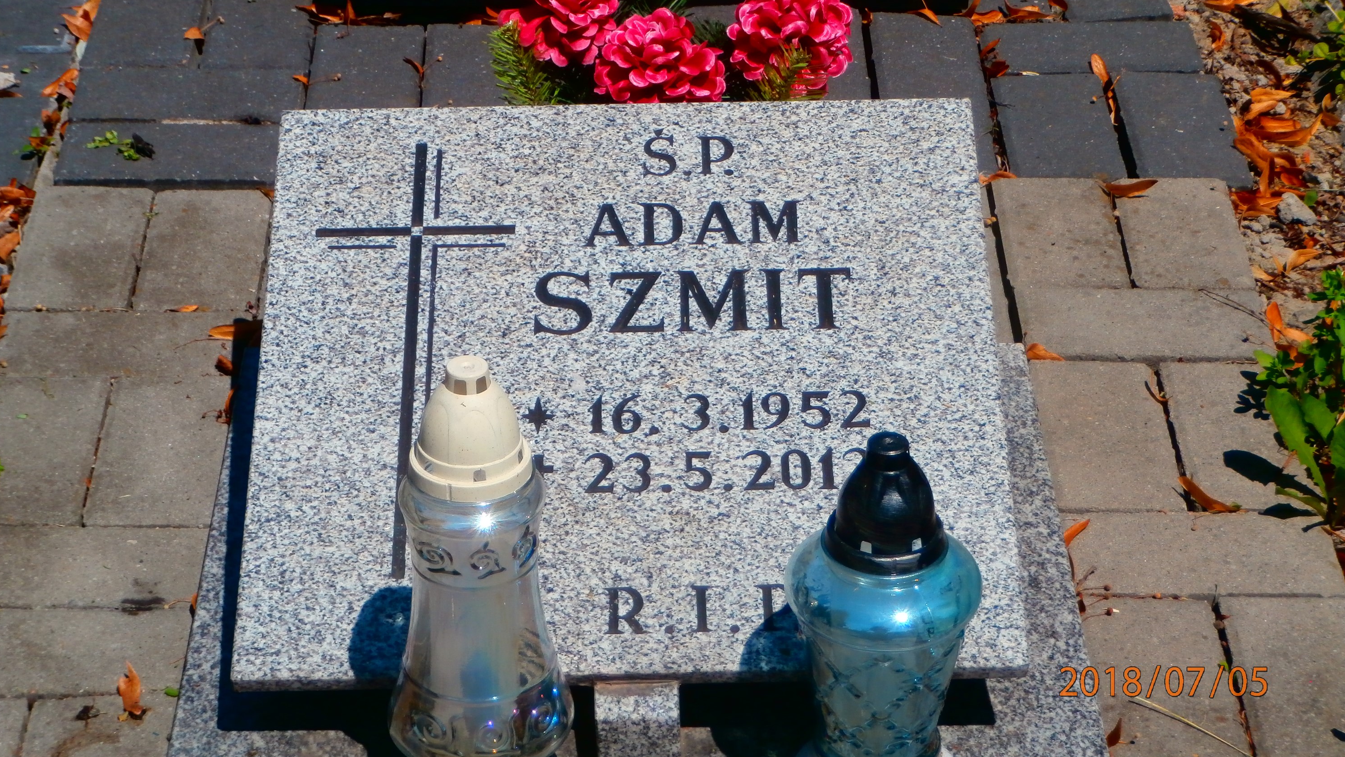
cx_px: 671
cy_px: 281
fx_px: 3352
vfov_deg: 12.9
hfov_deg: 22.7
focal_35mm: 94
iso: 100
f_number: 5
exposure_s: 1/1000
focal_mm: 15.16
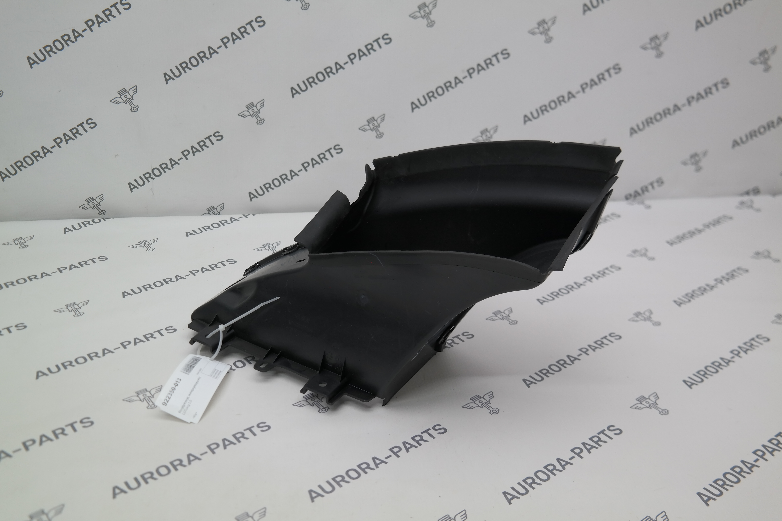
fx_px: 782
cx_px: 391
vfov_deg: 36.9
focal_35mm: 36
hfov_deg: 53.1
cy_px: 260
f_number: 4
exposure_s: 1/100
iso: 200
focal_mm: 24
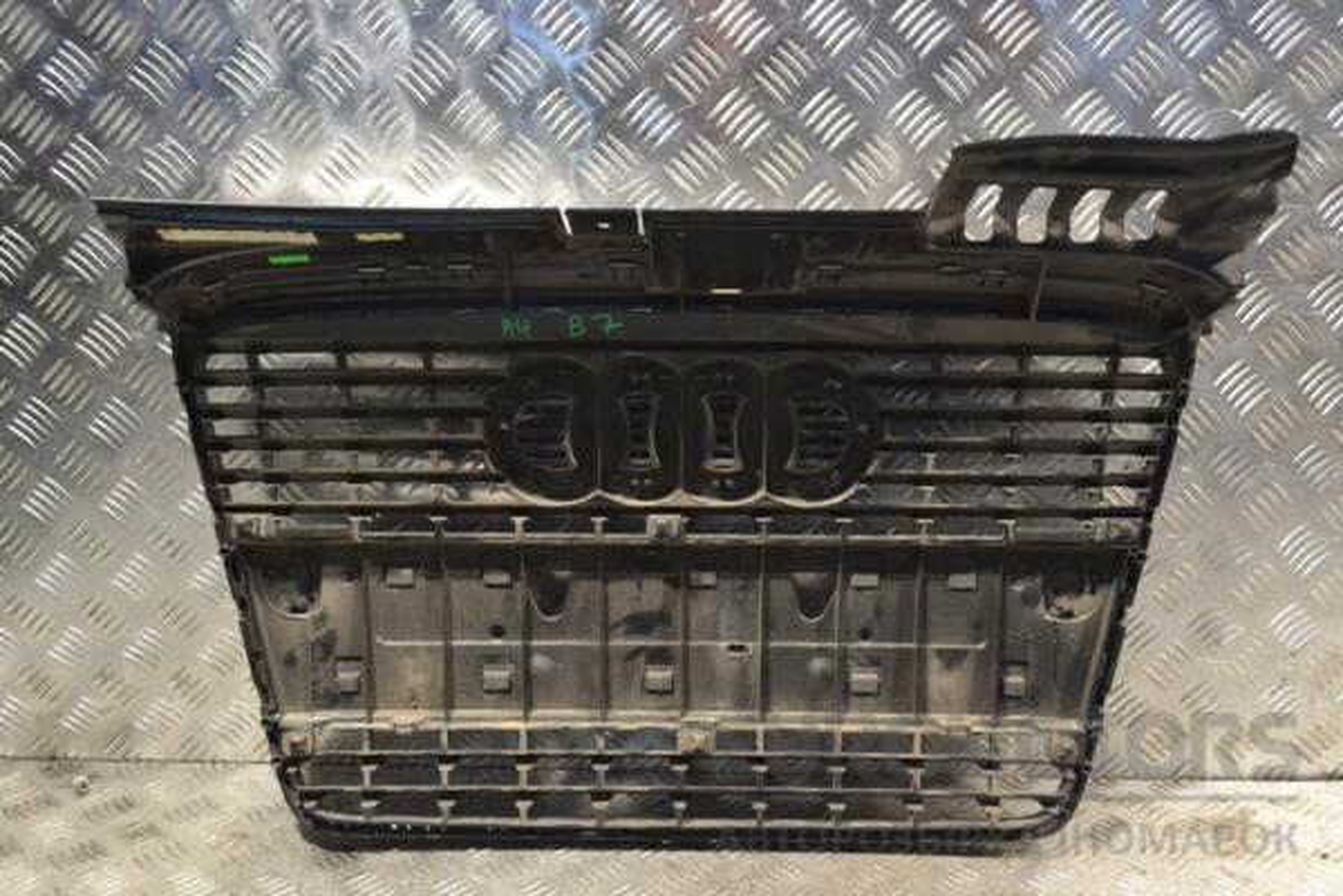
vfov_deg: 34.2
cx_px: 672
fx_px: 1455
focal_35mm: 39
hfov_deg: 49.6
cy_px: 448
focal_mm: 26
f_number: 7.1
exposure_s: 1/200
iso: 3200
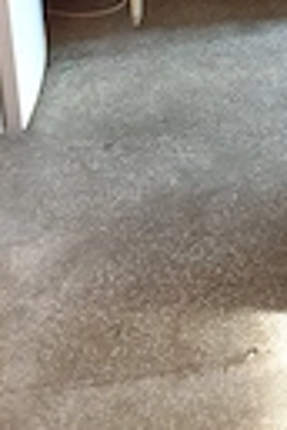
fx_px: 1004
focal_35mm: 84
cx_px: 350
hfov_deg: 15.6
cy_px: -213
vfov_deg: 20.7
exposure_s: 1/24
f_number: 2.4
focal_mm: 4.3
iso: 250
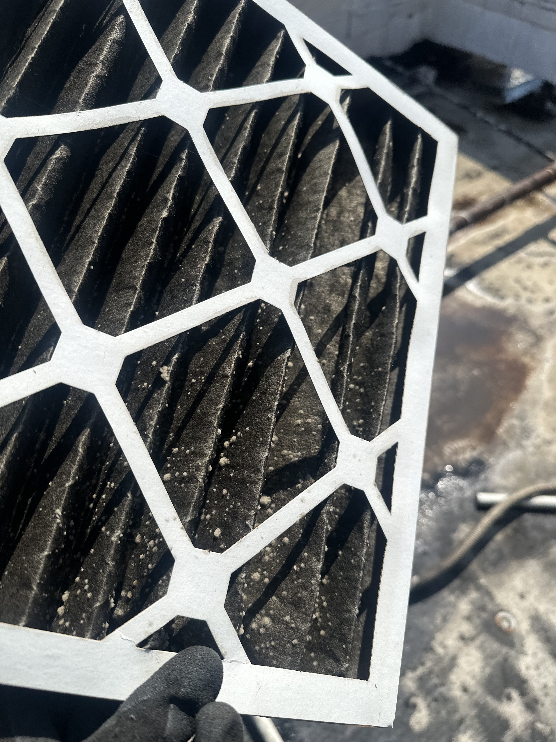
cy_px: 371
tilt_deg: -51.7
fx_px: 514
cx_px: 278
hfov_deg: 56.8
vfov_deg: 71.6
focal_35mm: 24
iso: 80
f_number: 1.78
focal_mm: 6.86
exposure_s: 1/5848
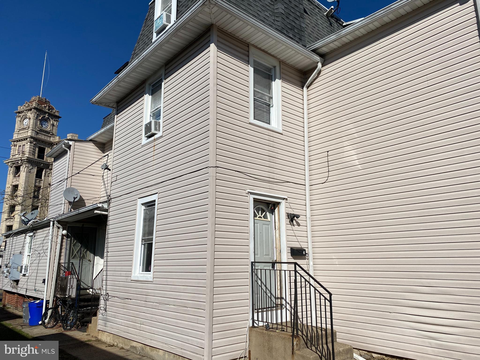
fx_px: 361
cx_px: 240
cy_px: 180
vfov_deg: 53.1
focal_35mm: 26
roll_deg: -0.2
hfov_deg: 67.3
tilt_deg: +12.0
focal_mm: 4.25
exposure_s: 1/7692
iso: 32
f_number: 1.8
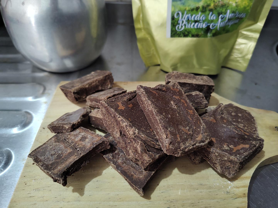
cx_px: 139
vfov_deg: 58.9
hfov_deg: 73.9
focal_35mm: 23
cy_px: 104
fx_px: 185
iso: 1044
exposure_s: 1/24
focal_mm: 5.56
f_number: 1.8
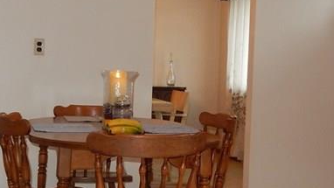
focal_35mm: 73
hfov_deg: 29.0
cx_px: 180
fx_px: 647
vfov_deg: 16.5
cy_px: 107
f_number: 3.4
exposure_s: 1/30
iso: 220
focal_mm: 4.5
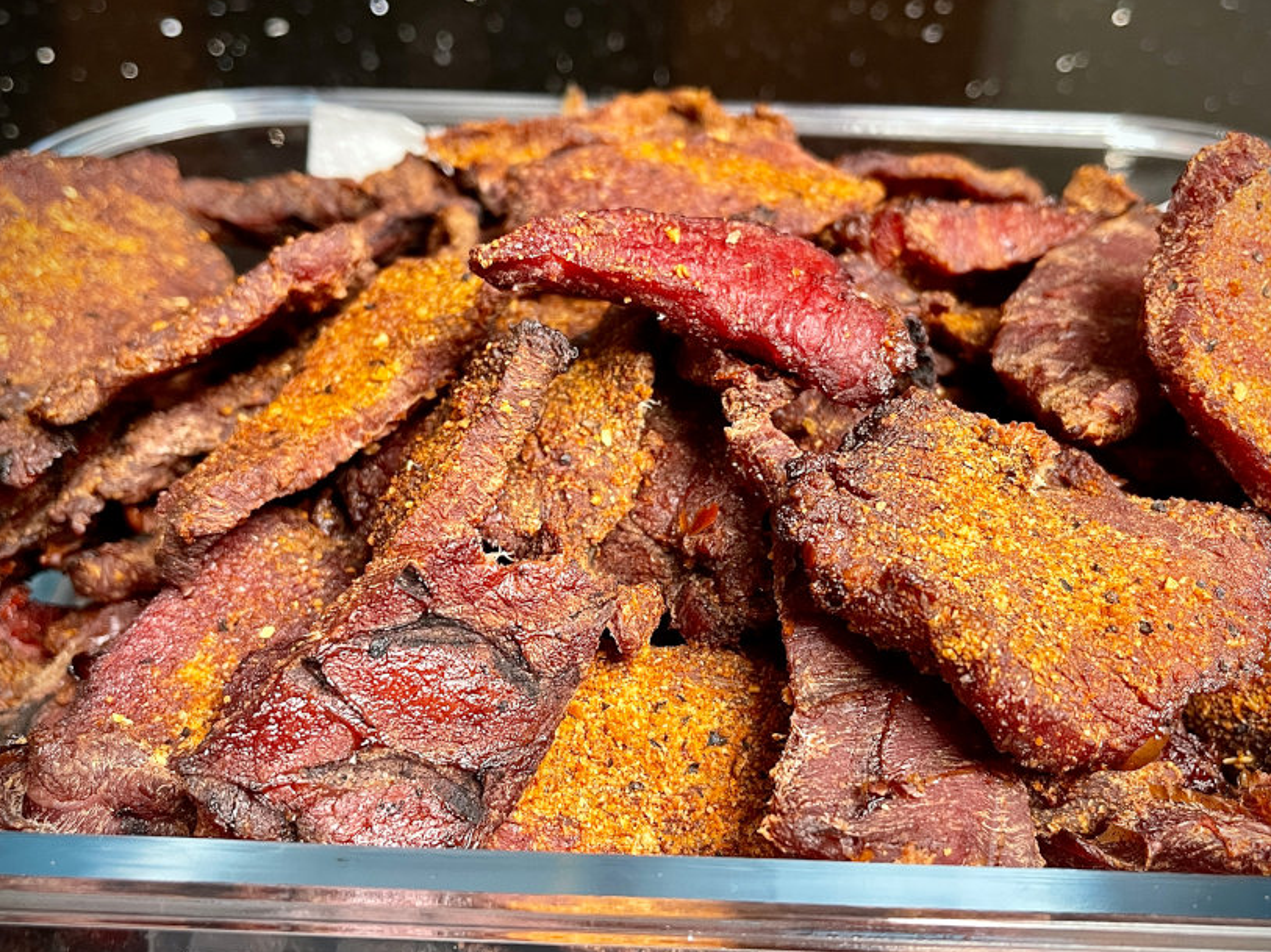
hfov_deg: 56.8
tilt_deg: -38.8
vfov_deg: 44.1
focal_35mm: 32
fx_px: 1174
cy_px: 519
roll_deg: +2.3
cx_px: 669
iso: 250
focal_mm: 5.1
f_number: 1.6
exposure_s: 1/60
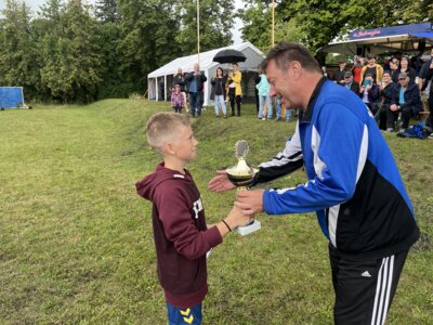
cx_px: 216
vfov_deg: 53.1
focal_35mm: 26
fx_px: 325
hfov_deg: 67.3
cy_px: 162
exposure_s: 1/459
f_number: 1.6
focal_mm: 5.1
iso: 50
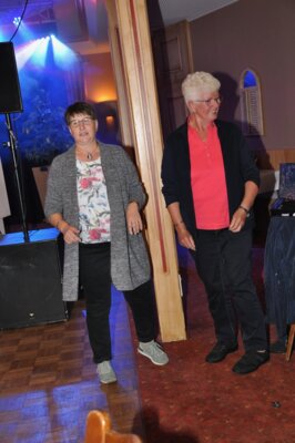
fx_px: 646
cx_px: 148
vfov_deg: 37.9
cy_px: 222
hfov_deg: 25.7
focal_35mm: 52
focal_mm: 35
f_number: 4.5
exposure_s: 1/60
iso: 800
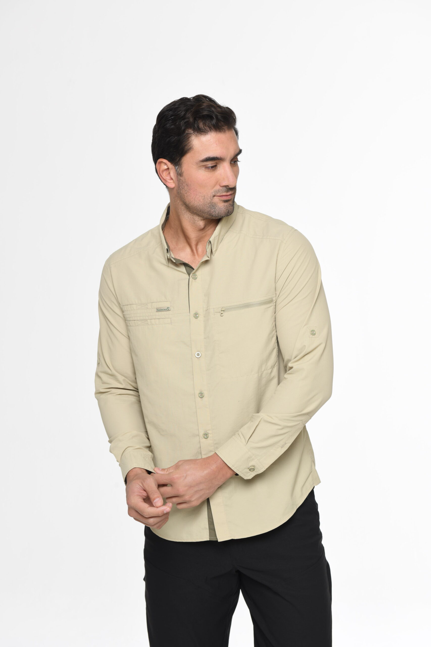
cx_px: 216
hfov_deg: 19.5
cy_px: 324
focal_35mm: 70
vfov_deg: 28.8
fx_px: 1257
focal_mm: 70
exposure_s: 1/160
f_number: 9
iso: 100
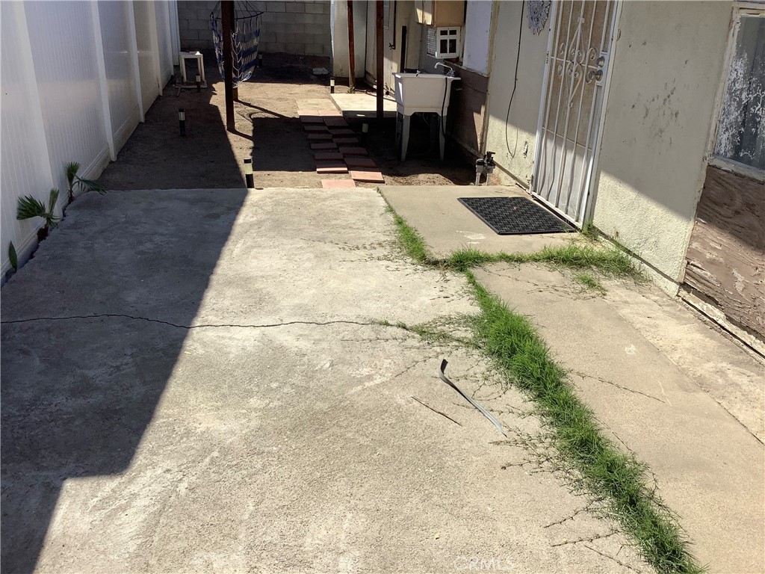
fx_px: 685
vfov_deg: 45.4
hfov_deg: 58.4
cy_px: 287
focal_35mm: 31
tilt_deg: -23.1
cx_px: 382
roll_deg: -2.3
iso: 25
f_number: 2.4
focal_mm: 3.3
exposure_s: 1/1664
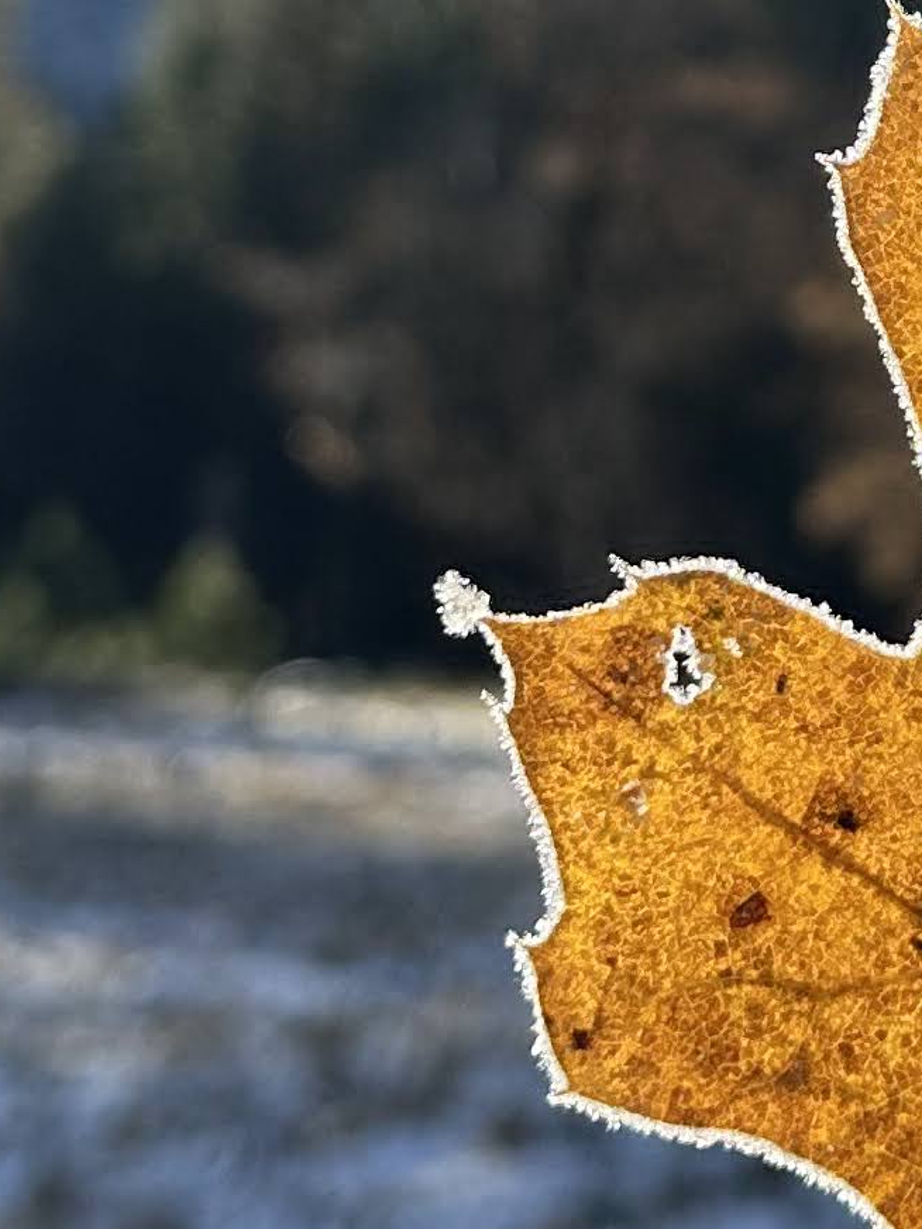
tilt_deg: +9.3
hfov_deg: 13.0
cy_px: 68
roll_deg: -2.5
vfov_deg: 17.4
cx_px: 1124
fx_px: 3942
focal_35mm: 111
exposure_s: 1/1988
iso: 80
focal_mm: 6.86
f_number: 1.78
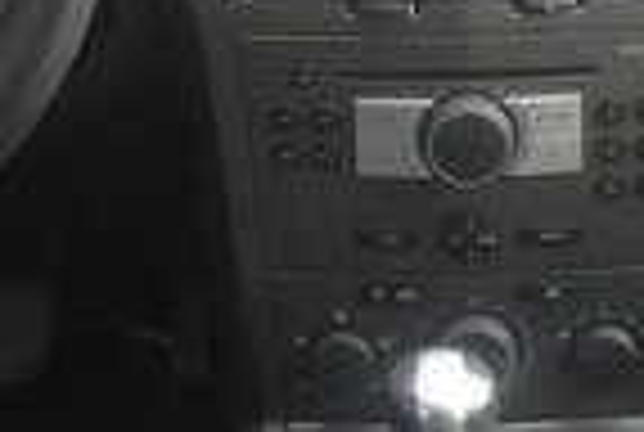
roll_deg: +1.1
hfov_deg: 13.0
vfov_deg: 8.5
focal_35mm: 158
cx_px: 369
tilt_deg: -15.2
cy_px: -277
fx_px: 2832
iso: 80
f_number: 2.4
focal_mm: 4.12
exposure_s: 1/120
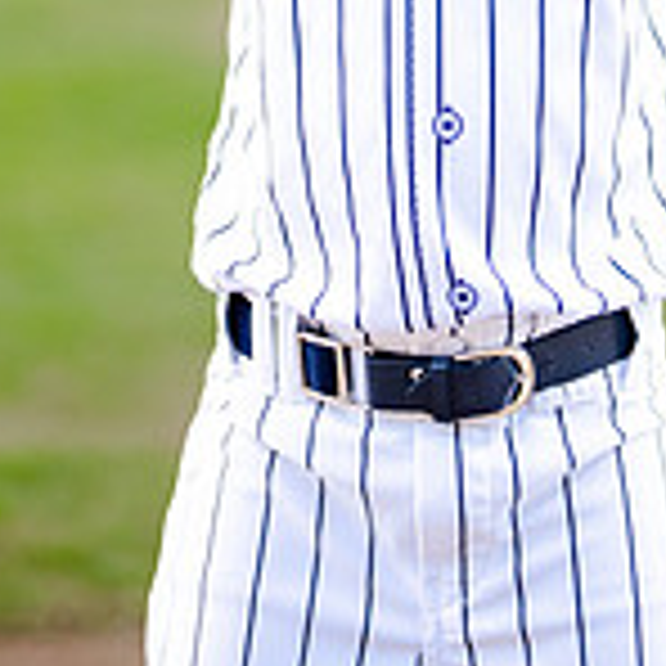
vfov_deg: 8.3
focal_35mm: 205
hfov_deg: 8.5
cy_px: -350
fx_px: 4462
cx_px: 453
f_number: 1.2
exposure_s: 1/500
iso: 320
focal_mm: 50
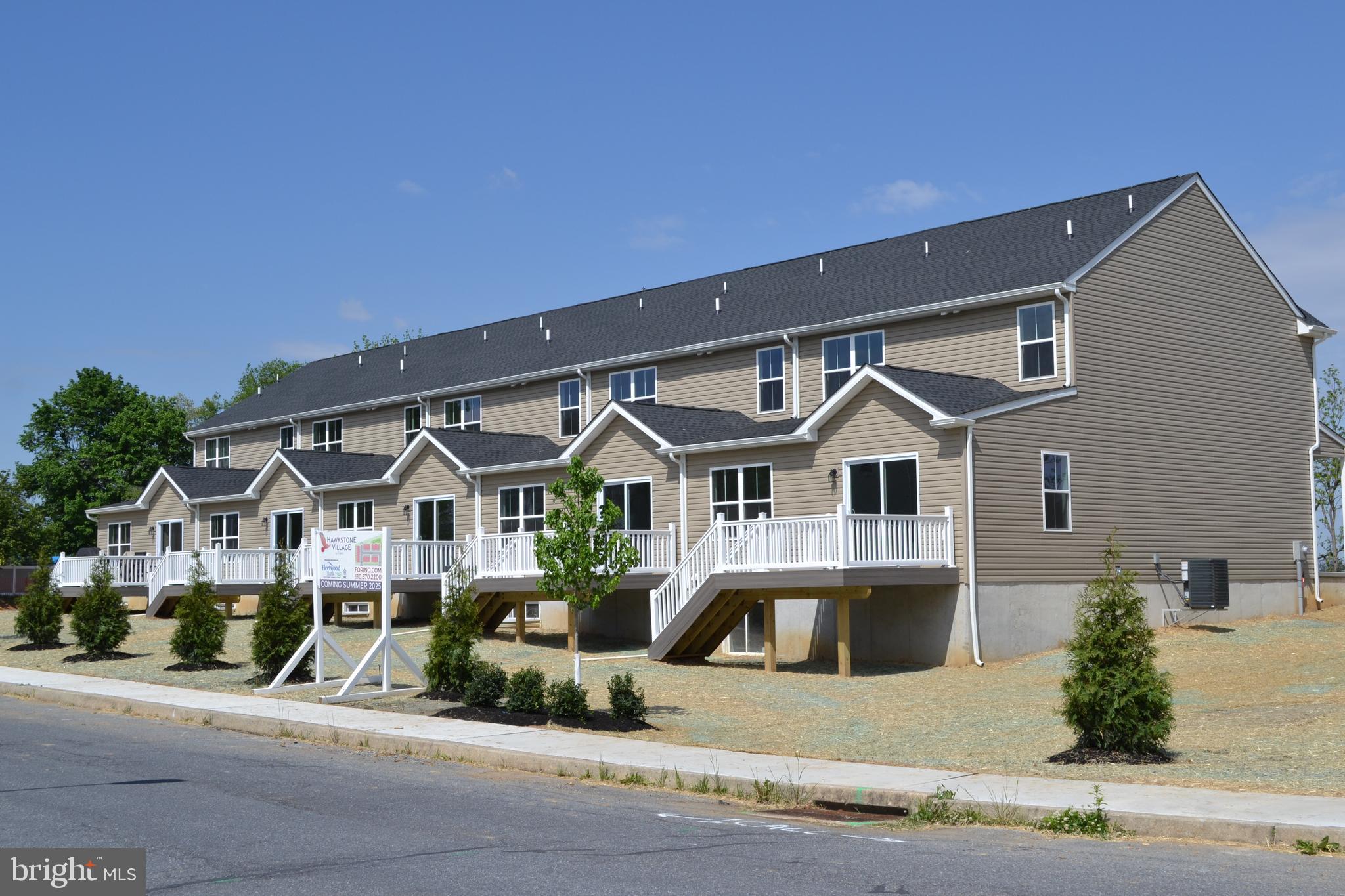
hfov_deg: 45.0
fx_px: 1625
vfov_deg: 30.8
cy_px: 448
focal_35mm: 44
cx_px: 672
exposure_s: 1/640
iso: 200
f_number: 8
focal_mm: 29
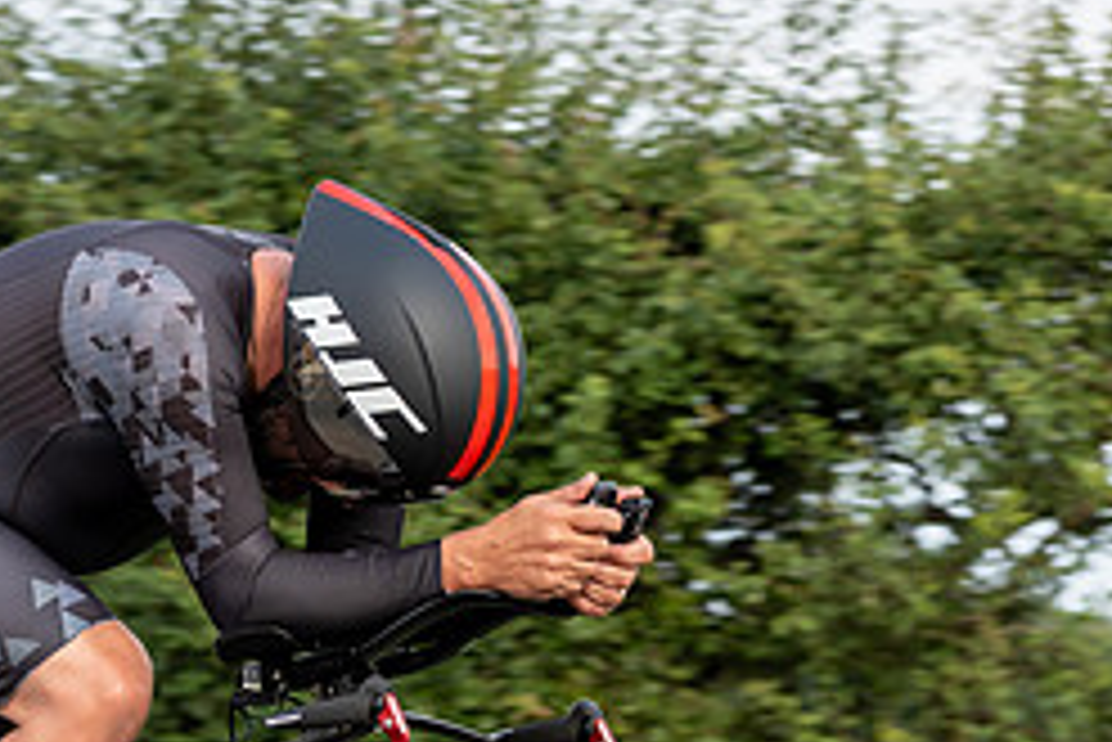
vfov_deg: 5.2
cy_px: 723
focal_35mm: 264
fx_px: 8159
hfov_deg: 7.8
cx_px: 243
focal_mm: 74
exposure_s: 1/640
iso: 160
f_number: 4
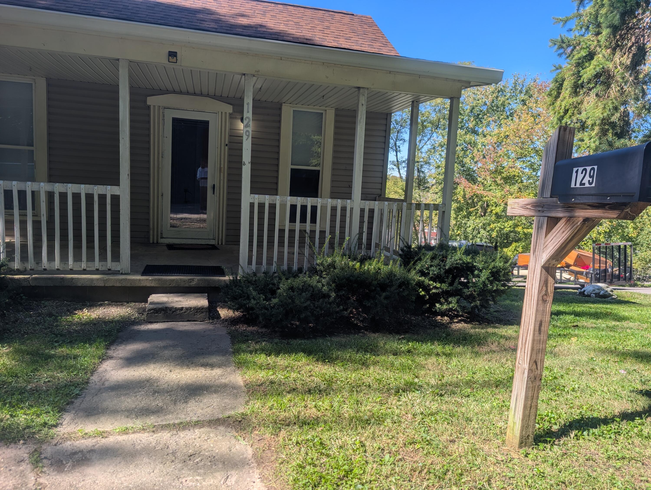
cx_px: 326
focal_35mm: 24
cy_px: 245
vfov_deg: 56.9
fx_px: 452
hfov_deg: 71.5
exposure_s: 1/484
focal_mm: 6.9
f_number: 1.68
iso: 20
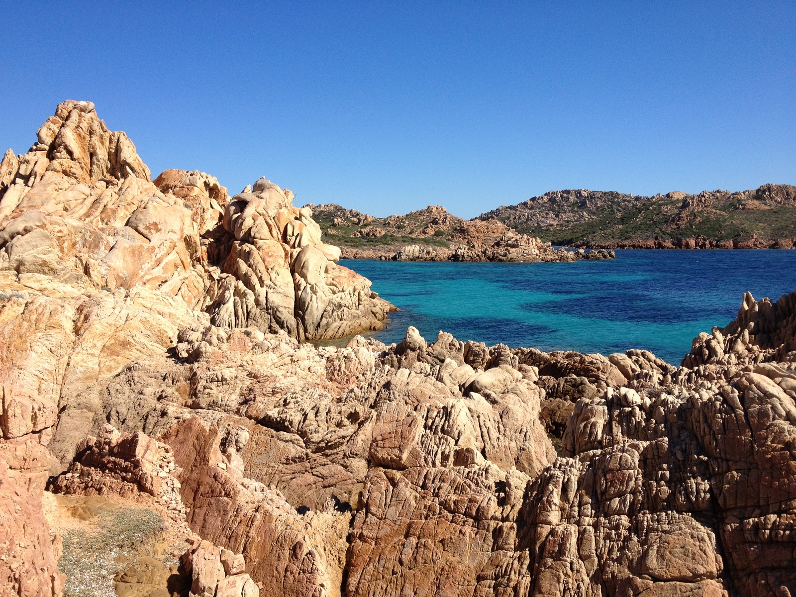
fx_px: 805
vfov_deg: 40.7
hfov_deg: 52.6
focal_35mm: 35
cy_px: 298
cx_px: 398
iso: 64
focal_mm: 4.28
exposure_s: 1/2045
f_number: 2.4
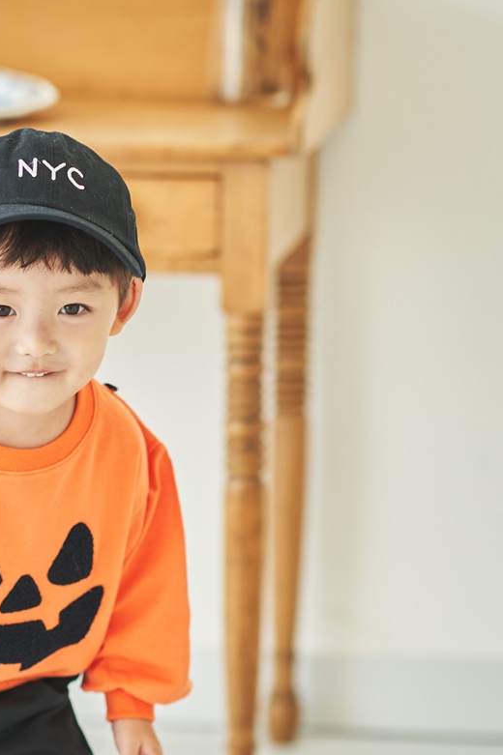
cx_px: -22
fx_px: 4111
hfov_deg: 7.0
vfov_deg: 10.5
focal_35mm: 196
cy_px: 481
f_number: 1.8
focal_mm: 85
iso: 500
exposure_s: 1/250
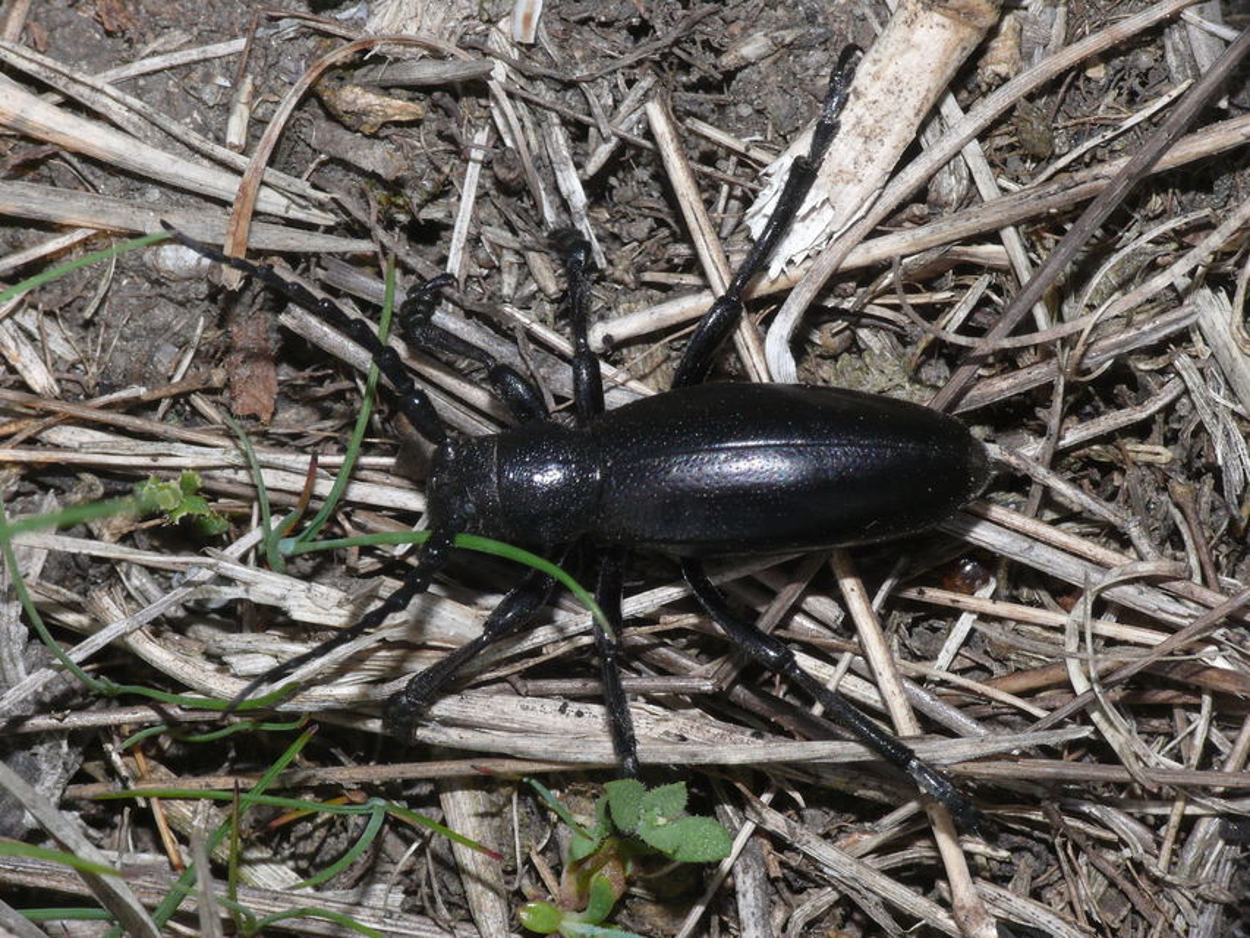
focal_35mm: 164
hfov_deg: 12.0
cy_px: 469
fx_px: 5923
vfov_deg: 9.1
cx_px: 625
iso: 200
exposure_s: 1/250
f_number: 11
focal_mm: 34.7
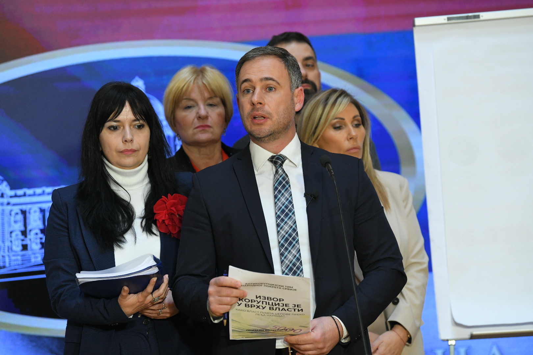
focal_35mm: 155
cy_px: 178
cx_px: 266
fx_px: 2295
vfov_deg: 8.9
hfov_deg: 13.2
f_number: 4
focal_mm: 155
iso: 3200
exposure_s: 1/400
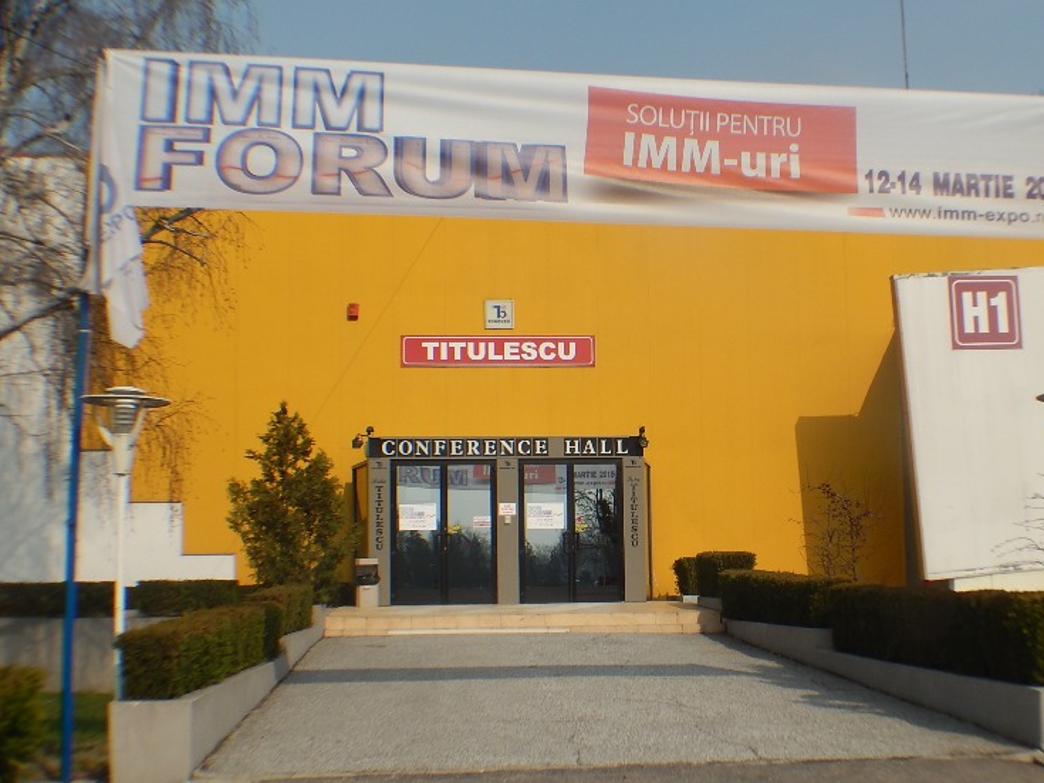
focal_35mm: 93
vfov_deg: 15.9
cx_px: 529
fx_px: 2804
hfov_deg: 21.1
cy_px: 381
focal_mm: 15.3
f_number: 8.6
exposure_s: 1/400
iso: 125
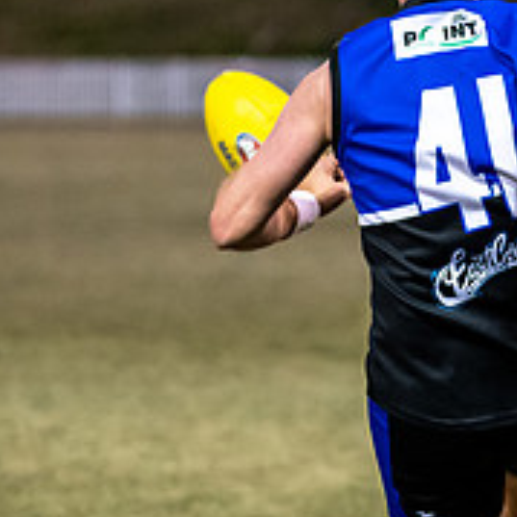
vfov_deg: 3.8
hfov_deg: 3.8
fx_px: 7722
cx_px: 461
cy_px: 384
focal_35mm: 457
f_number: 2.8
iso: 4000
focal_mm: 120
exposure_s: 1/1250
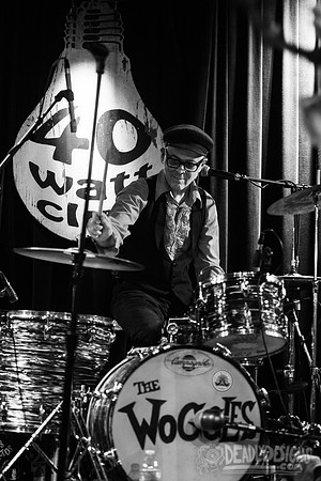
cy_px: 240
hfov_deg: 17.1
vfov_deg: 25.4
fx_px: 1070
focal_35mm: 80
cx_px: 160
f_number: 3.2
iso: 2000
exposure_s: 1/125
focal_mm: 80
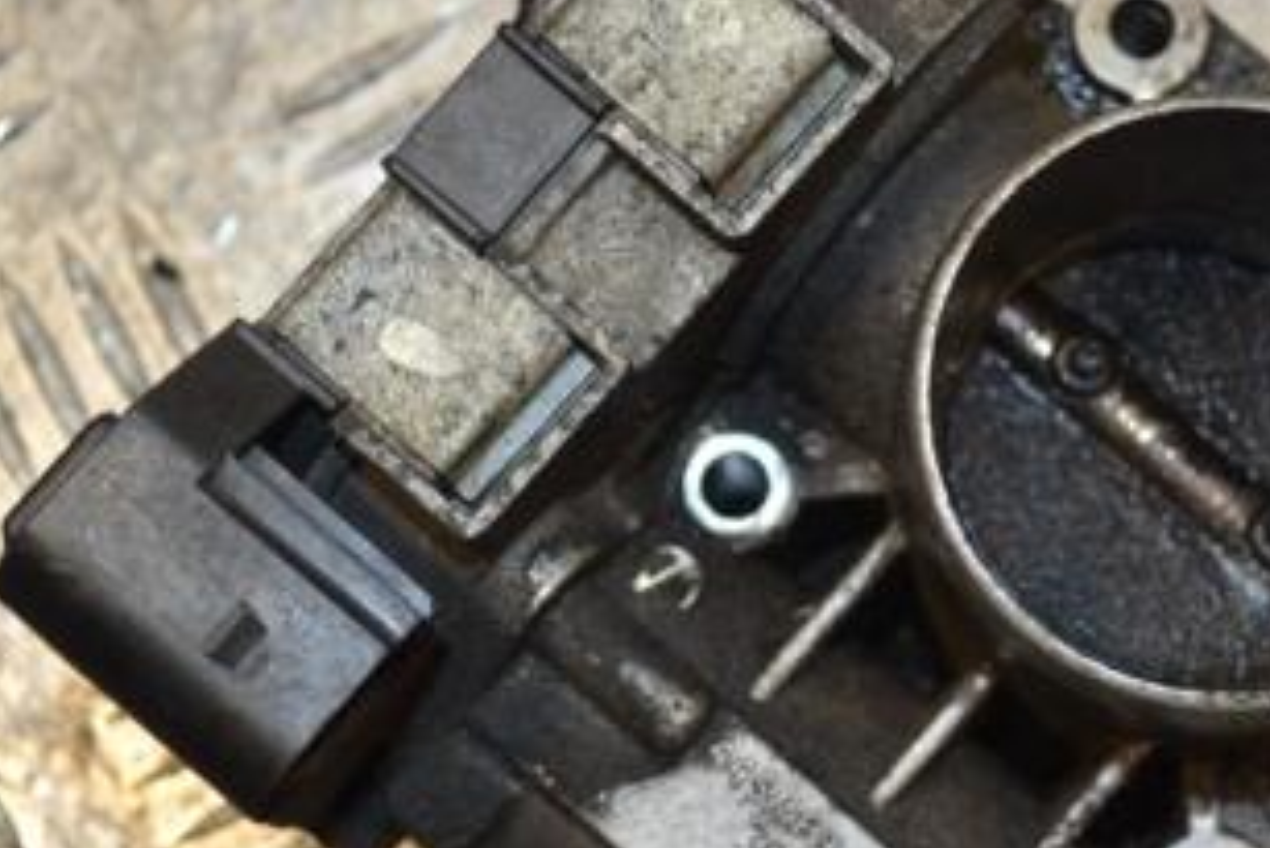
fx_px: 2999
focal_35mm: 85
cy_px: 492
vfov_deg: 16.1
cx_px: 881
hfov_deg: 23.8
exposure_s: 1/125
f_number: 4.5
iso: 220
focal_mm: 29
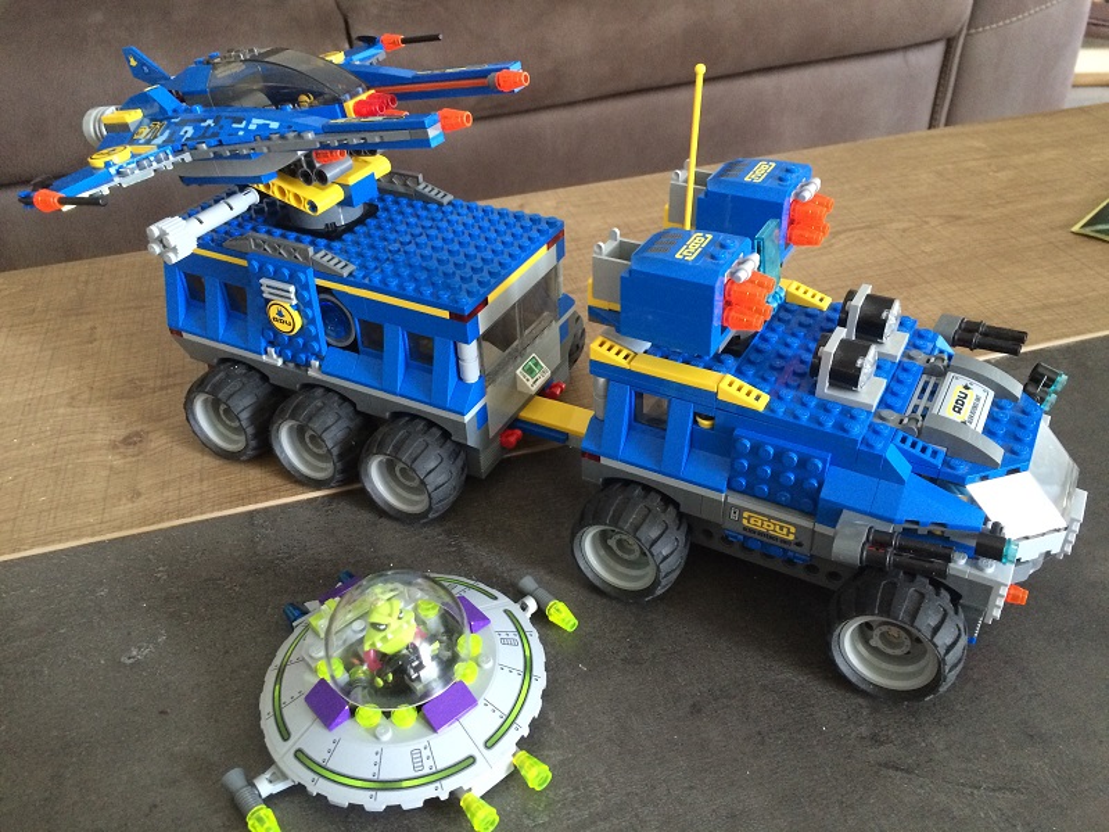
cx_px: 554
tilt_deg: -36.7
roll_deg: +3.8
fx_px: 929
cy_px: 416
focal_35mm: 29
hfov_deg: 61.7
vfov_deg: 48.2
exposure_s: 1/25
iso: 250
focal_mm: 4.15
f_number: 2.2
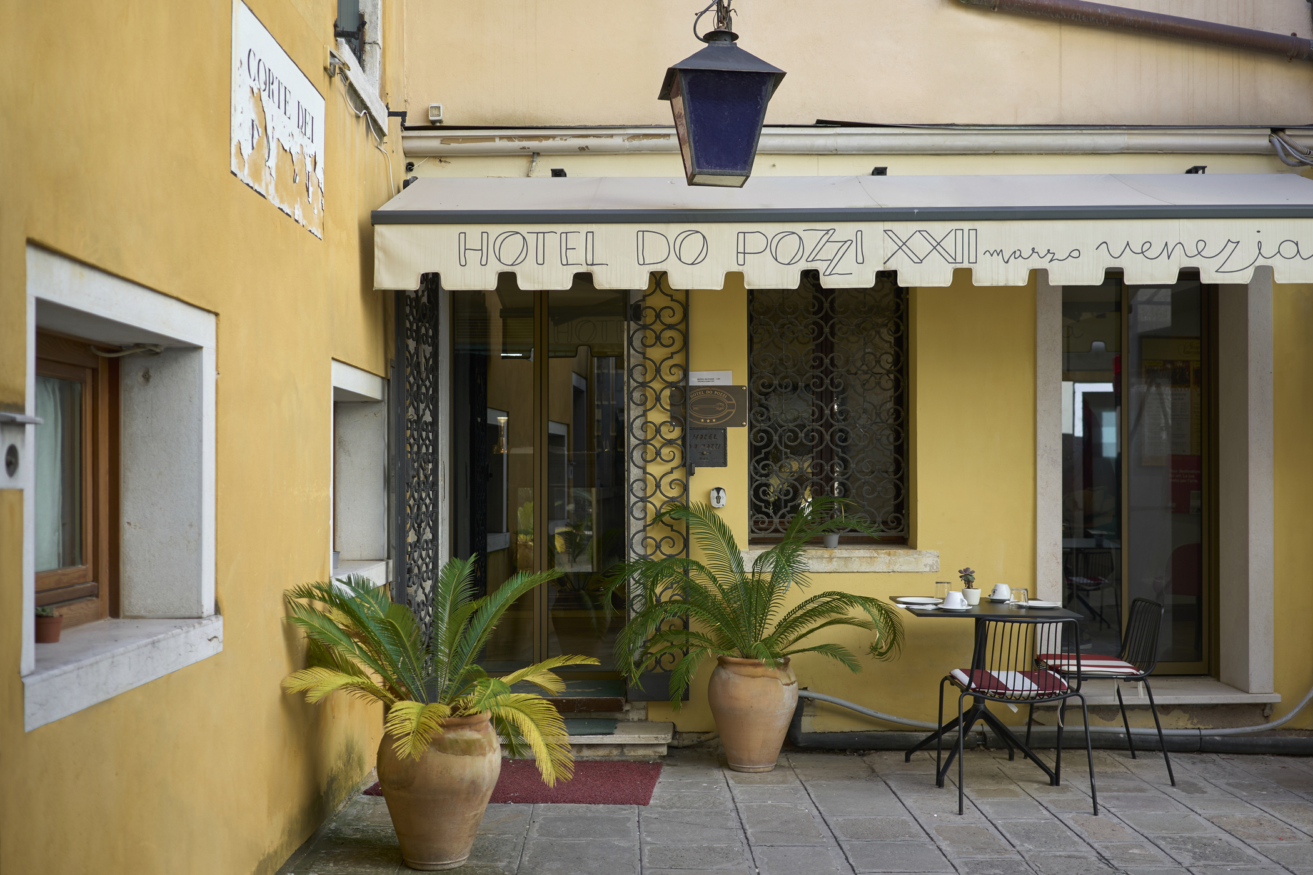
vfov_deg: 37.9
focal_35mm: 35
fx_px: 1276
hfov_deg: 54.4
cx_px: 656
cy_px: 438
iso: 100
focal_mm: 35
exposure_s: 1/125
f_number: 2.8
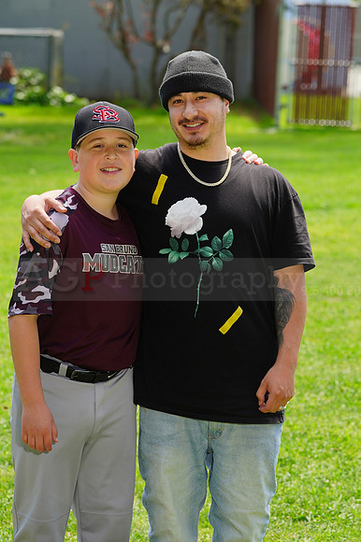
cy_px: 271
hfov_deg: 8.4
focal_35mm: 164
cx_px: 180
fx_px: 2470
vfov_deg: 12.5
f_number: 8
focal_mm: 164
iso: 200
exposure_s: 1/160
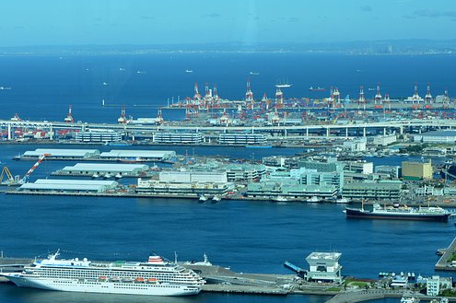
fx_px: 785
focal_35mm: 62
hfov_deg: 32.4
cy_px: 150
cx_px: 221
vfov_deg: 21.9
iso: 125
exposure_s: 1/250
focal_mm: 40
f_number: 8
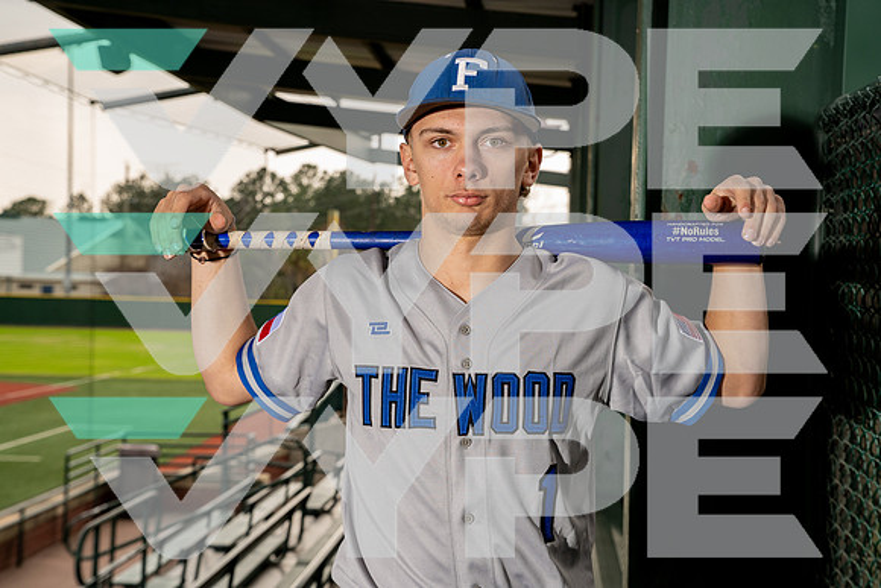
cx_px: 440
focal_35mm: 56
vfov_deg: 24.2
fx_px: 1371
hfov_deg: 35.6
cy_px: 294
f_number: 6.3
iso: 640
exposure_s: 1/250
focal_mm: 56
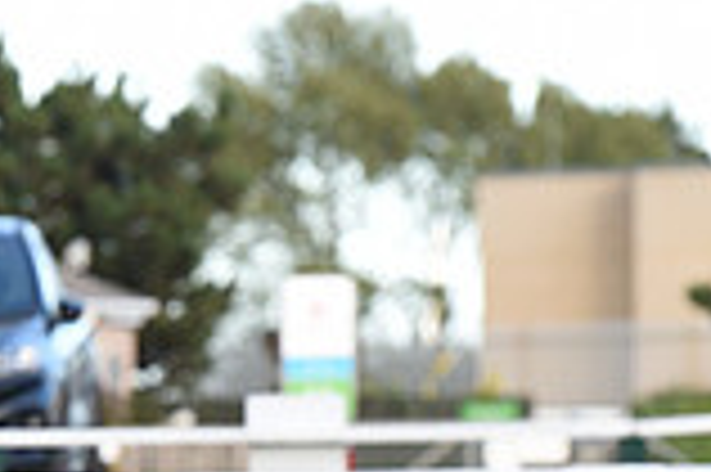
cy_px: 596
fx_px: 14521
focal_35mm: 736
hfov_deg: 2.8
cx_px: -356
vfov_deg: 1.9
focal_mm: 200
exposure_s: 1/500
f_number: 5
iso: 400
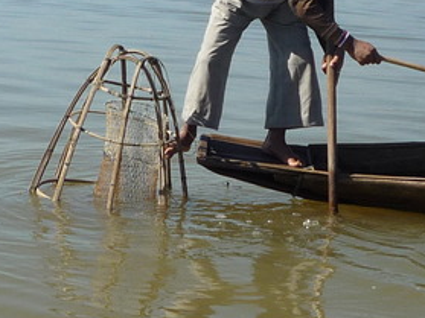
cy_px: 70
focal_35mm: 109
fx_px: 1338
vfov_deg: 13.5
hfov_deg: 18.0
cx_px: 139
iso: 100
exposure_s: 1/800
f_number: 4.5
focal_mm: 4.7
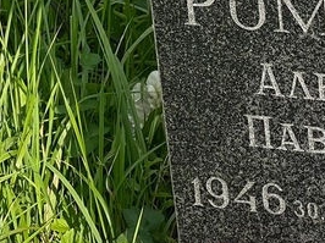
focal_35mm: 232
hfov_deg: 8.5
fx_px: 2176
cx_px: 291
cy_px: 98
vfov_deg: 6.4
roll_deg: +4.3
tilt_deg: -23.0
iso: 32
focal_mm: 9
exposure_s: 1/396
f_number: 2.8
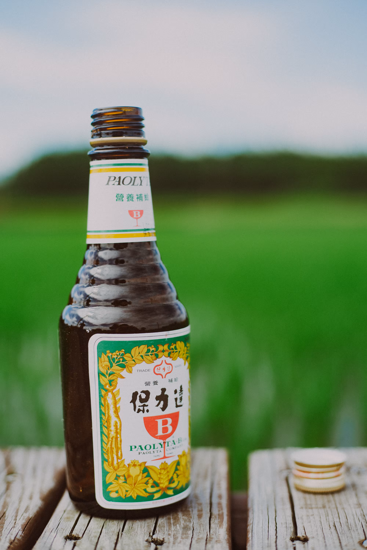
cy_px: 275
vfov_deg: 39.6
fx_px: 765
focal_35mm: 50
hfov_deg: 27.0
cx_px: 184
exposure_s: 1/500
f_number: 2.8
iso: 100
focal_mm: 50
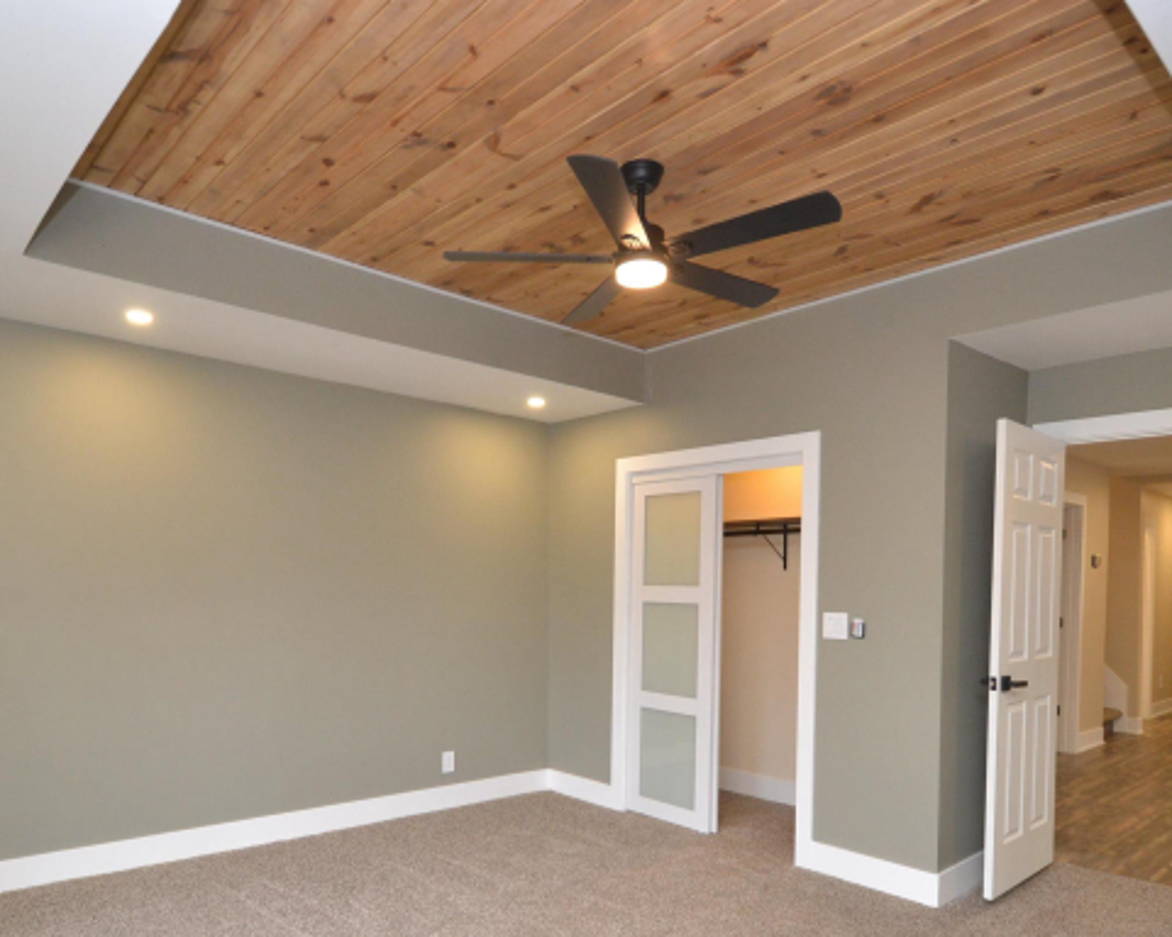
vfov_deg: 62.3
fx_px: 763
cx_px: 588
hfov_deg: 75.0
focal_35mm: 22
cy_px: 586
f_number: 3.5
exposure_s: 1/60
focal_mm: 10
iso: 560
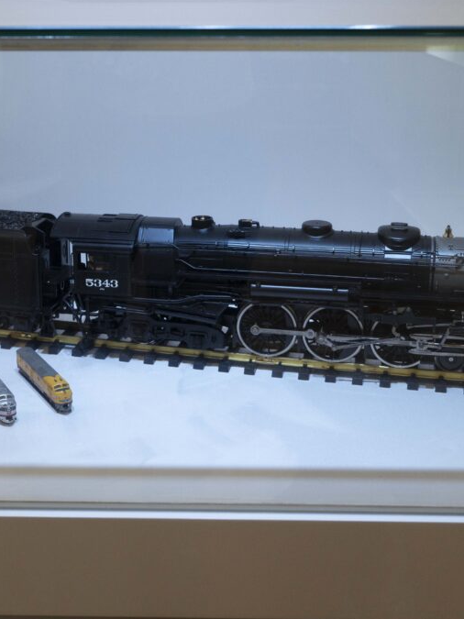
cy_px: 308
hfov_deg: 26.8
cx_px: 142
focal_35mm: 54
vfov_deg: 35.5
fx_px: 965
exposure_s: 1/160
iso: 2000
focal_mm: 37
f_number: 5
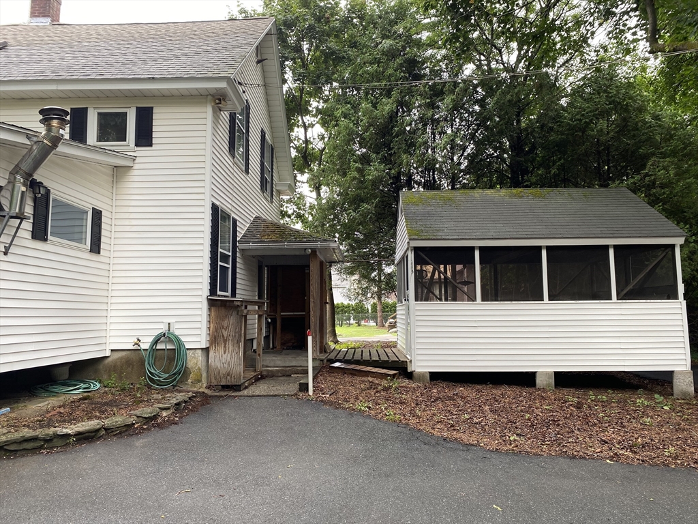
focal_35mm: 26
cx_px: 349
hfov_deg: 67.3
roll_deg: +0.1
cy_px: 262
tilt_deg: +7.8
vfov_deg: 53.1
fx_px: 524
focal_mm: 4.25
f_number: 1.8
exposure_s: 1/122
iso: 50
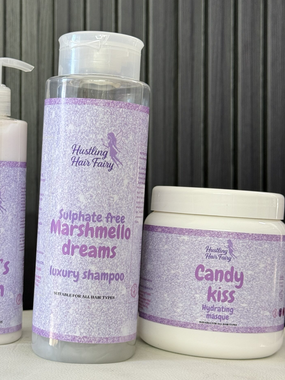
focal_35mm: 66
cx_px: 113
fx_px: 725
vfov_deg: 29.4
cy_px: 183
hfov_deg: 22.2
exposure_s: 1/50
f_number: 1.78
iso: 100
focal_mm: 6.76
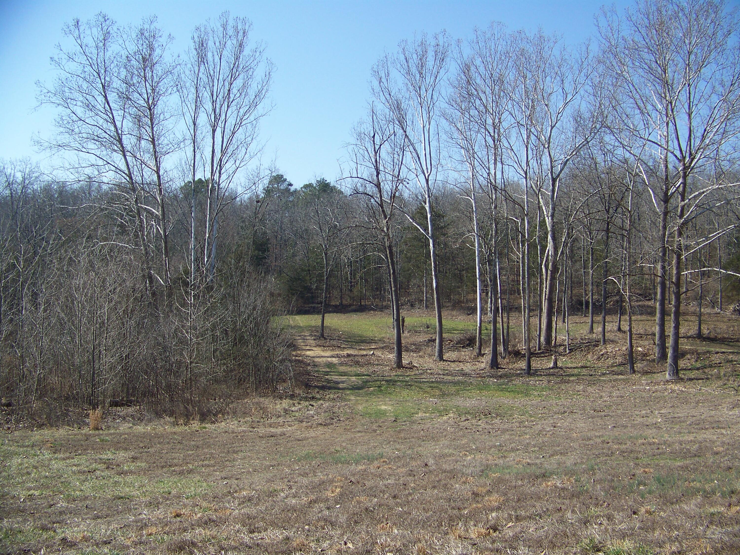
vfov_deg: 39.7
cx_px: 370
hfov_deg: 51.4
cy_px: 278
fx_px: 770
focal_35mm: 36
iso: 64
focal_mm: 5.85
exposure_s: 1/800
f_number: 2.8
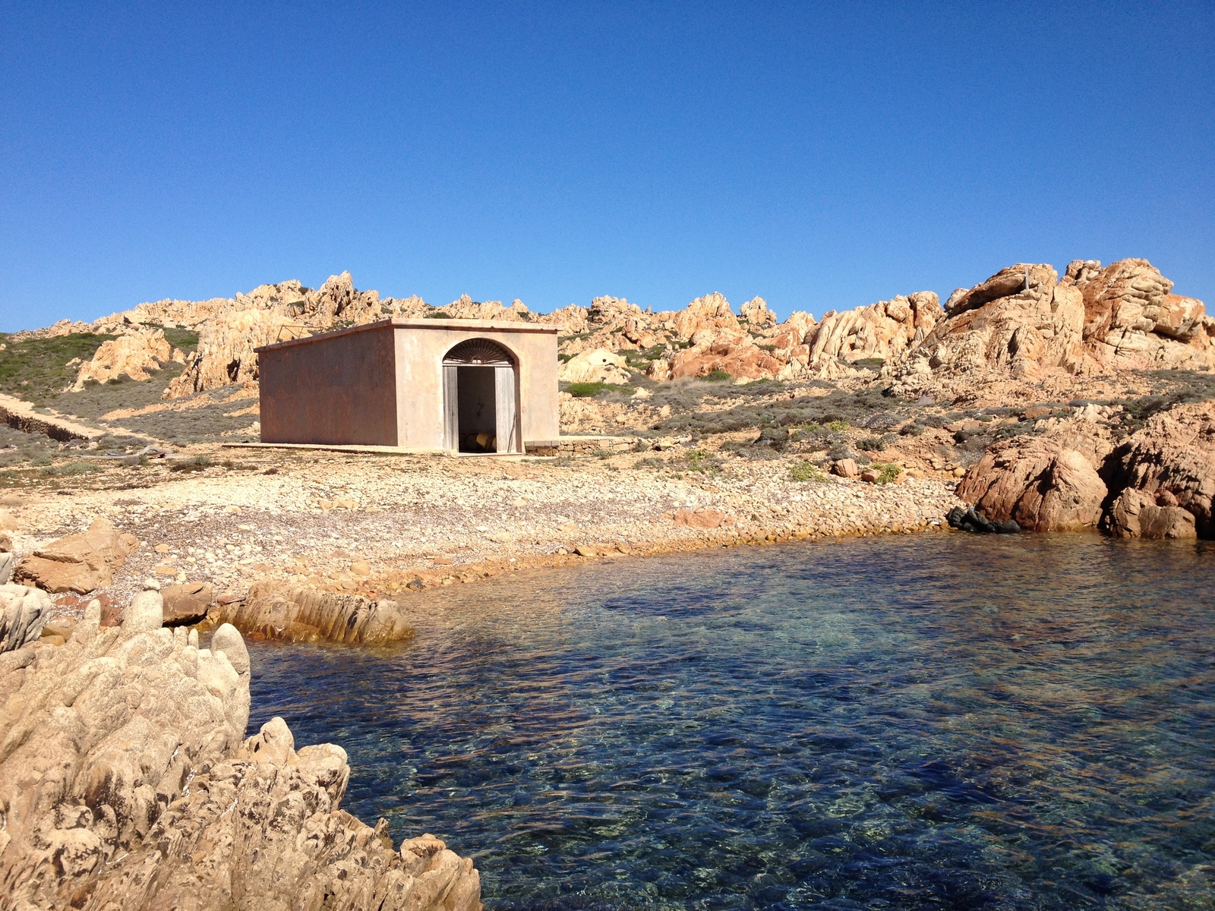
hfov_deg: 52.6
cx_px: 608
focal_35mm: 35
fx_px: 1228
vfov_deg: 40.7
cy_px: 456
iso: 64
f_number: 2.4
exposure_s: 1/2123
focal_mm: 4.28
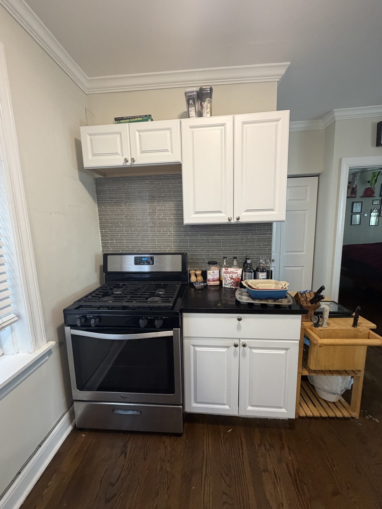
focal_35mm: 14
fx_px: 206
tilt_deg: -9.5
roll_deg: +2.5
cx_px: 191
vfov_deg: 102.1
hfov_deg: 85.7
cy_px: 254
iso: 250
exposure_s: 1/60
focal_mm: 2.22
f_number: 2.2
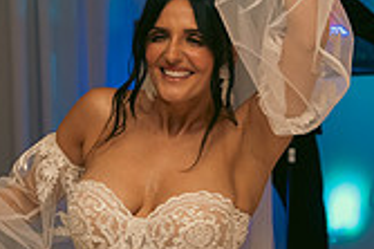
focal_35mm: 139
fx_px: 1443
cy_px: 192
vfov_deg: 9.8
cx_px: 240
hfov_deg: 14.8
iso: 800
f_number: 3.5
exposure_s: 1/160
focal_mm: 40
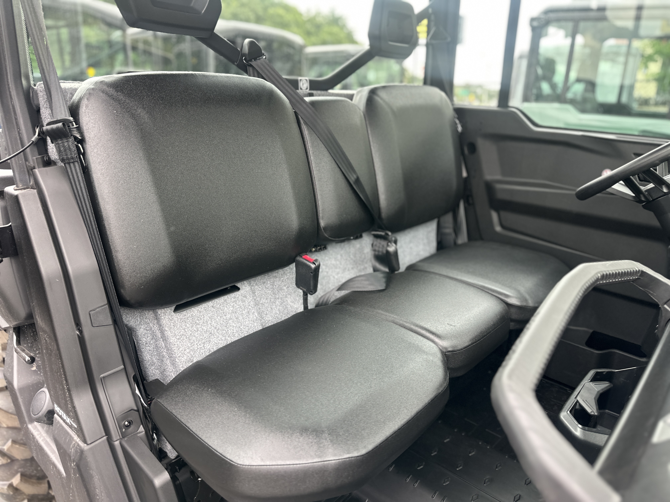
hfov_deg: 71.6
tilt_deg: -14.9
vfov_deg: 56.8
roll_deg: +0.4
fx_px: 465
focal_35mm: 24
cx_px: 335
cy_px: 251
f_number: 1.78
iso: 100
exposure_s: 1/121
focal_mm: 6.86
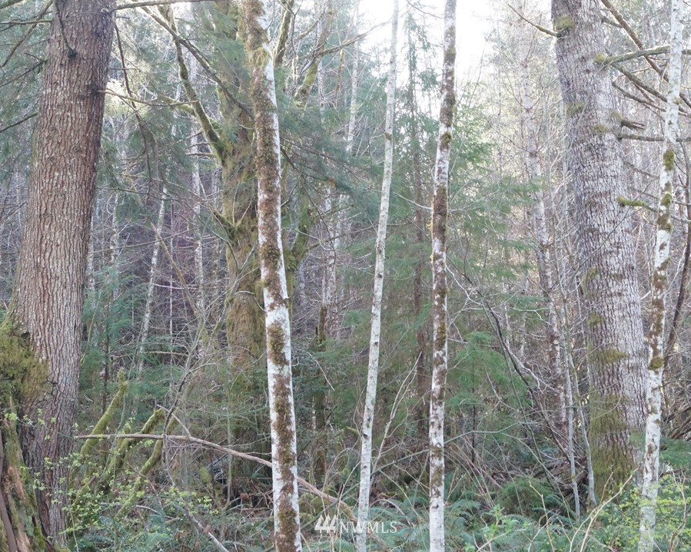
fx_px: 1043
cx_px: 357
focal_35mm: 51
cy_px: 276
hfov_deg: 36.7
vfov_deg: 29.7
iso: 2500
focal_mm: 30
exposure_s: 1/60
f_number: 11
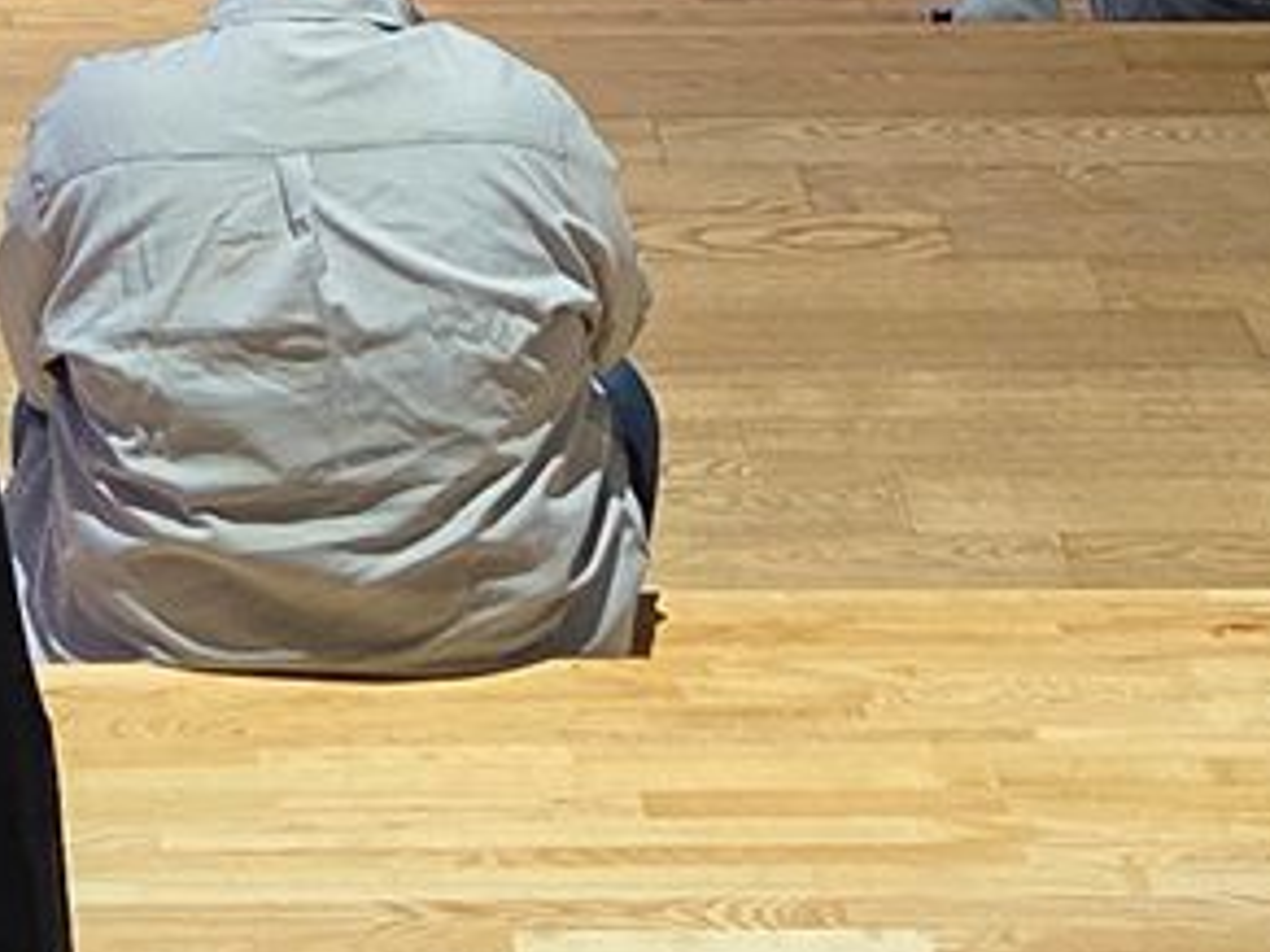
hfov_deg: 12.4
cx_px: 113
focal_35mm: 158
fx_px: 5794
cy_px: -1262
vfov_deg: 8.6
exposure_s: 1/120
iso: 200
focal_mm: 5.4
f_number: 1.8
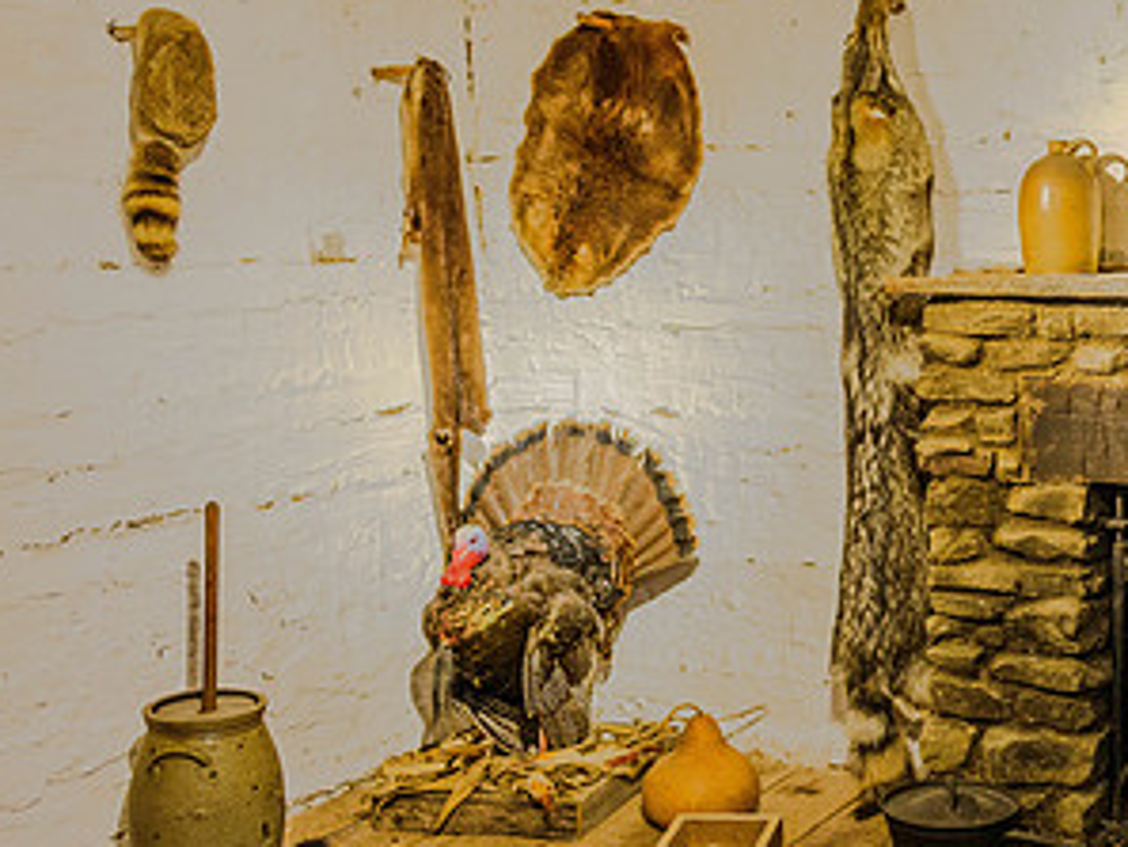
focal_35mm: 45
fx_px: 1467
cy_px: 405
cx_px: 1082
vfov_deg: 32.2
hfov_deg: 38.2
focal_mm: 24
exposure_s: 1/60
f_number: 2.8
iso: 1600
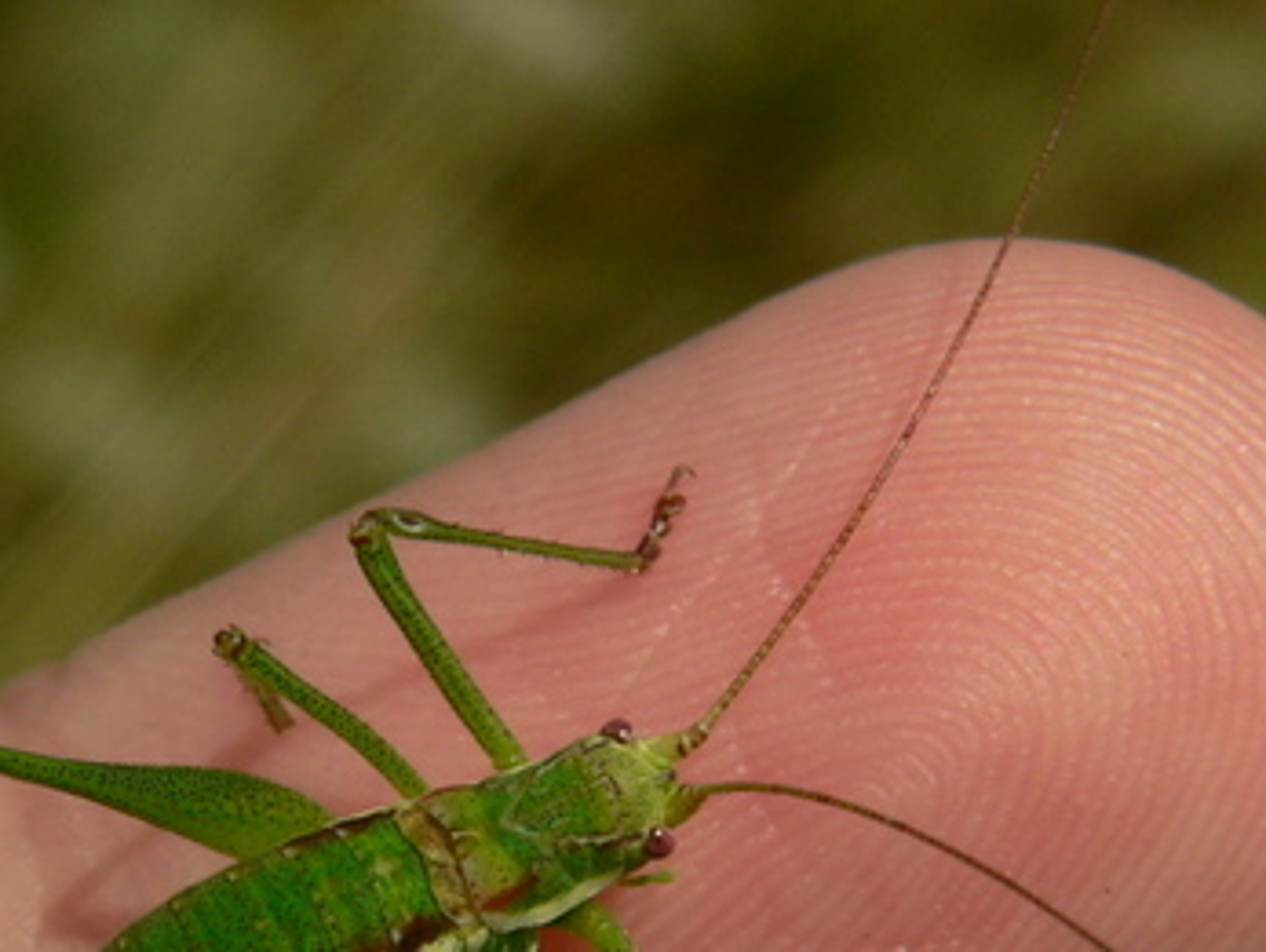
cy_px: 872
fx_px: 8091
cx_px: 356
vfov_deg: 6.7
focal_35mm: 221
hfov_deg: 8.9
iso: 80
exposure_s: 1/1000
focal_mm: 15
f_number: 5.6
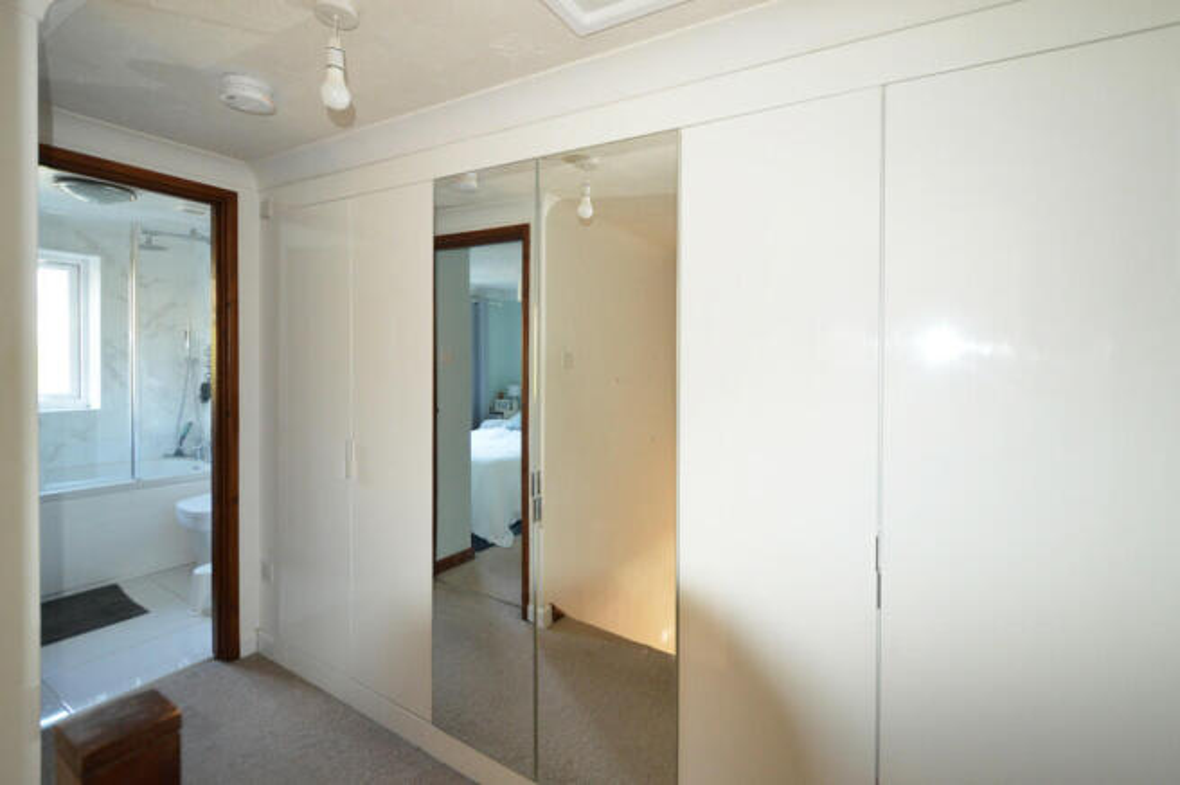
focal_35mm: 15
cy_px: 392
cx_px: 590
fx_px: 491
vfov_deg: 77.2
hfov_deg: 100.4
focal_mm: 10
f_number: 3.5
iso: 900
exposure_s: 1/60
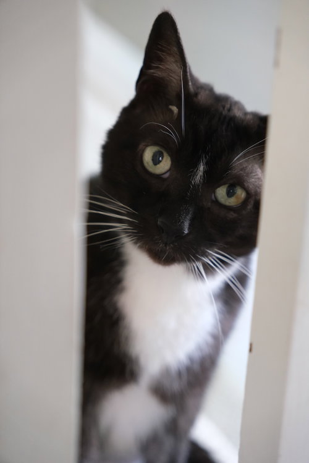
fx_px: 900
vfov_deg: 28.8
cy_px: 232
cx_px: 154
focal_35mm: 70
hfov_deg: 19.5
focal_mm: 46.5
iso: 3200
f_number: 2.8
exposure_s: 1/40
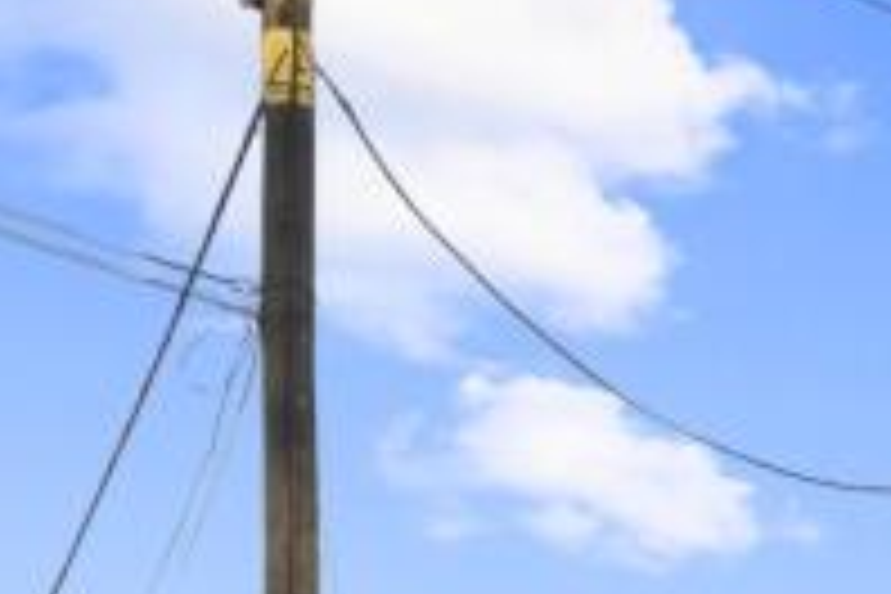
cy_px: 1195
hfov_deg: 10.2
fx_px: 4356
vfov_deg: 7.5
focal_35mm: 176
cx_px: 2115
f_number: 7.1
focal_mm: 34
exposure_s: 1/160
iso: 320
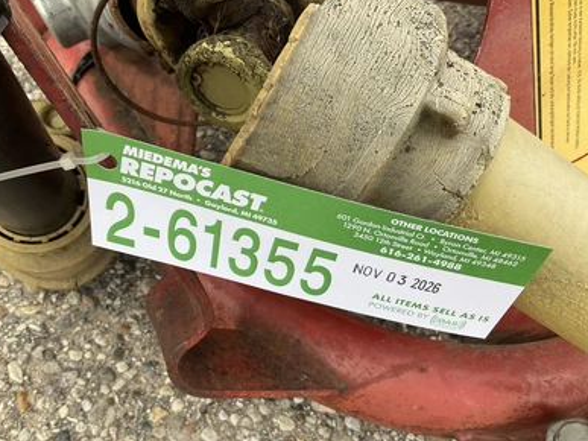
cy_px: 219
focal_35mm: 30
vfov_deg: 46.8
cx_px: 287
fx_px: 509
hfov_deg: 60.0
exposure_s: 1/189
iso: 20
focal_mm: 3
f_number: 1.8
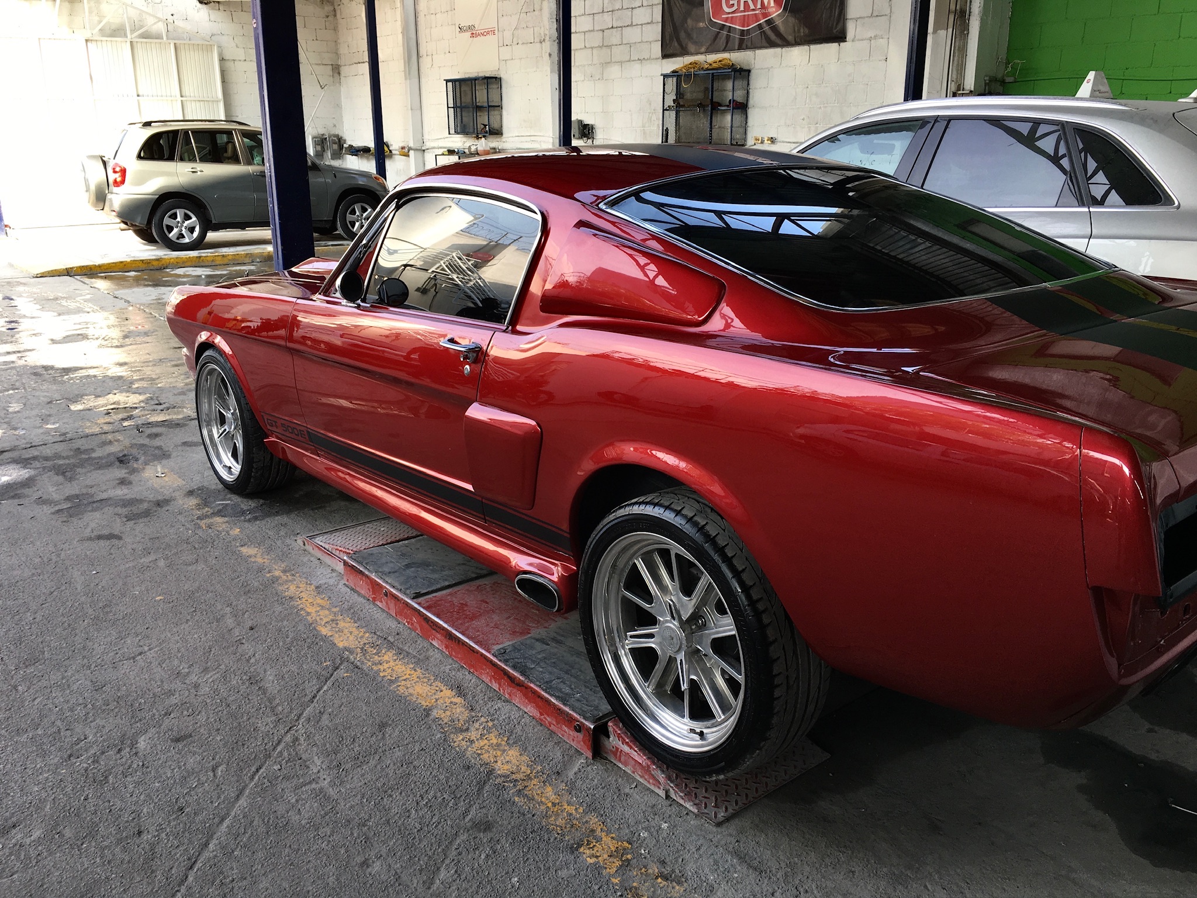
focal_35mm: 29
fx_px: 1003
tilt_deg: -15.4
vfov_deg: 48.2
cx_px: 598
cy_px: 449
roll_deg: +0.0
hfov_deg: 61.7
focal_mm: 4.15
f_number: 2.2
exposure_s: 1/120
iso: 25
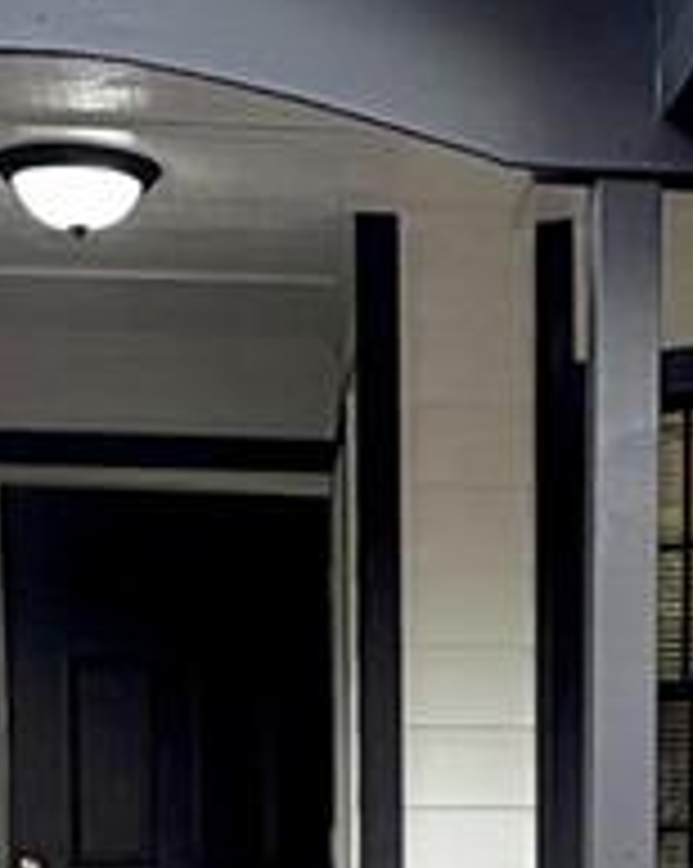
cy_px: 949
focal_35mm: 85
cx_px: 652
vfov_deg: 21.4
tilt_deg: -5.5
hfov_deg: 17.7
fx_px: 2183
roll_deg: -0.4
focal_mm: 2.22
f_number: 2.2
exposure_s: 1/294
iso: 50
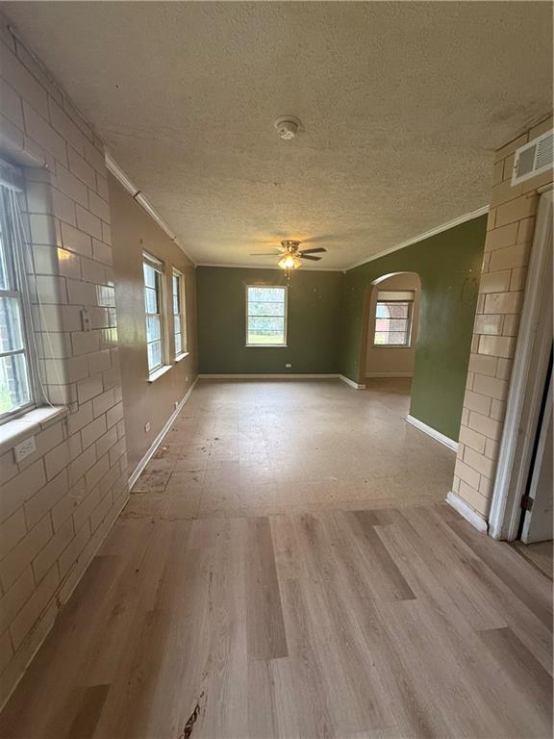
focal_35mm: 14
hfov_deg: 85.7
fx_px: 299
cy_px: 370
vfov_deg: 102.1
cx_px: 277
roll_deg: -1.6
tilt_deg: -9.5
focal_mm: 2.22
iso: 320
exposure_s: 1/120
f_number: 2.2
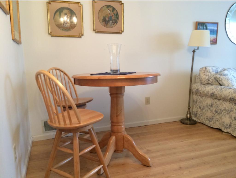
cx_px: 118
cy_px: 89
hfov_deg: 59.9
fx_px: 205
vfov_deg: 46.8
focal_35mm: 30
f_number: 2.2
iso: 160
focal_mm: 4.12
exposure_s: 1/30
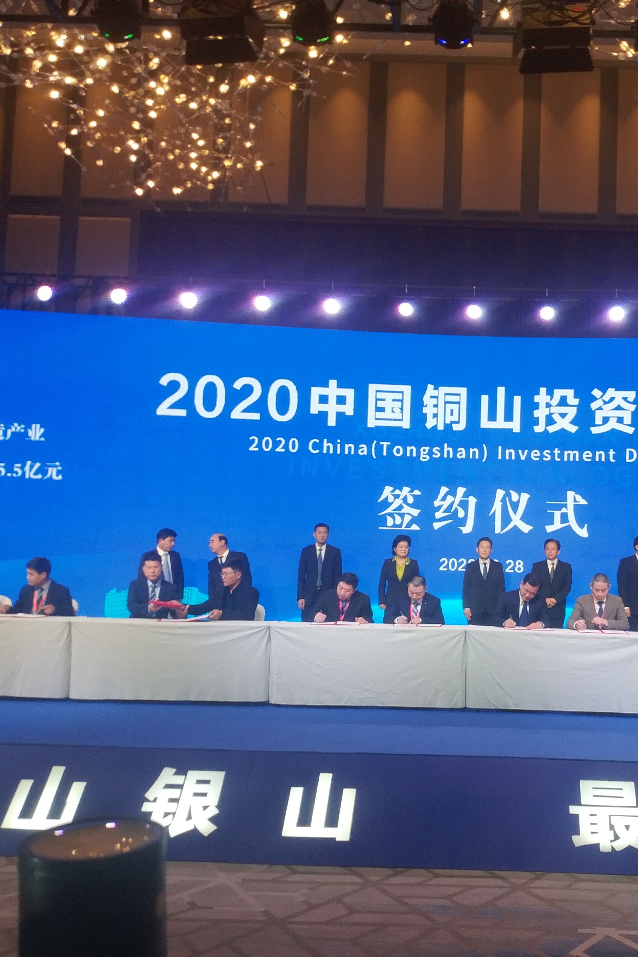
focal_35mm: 45
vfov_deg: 43.6
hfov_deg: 29.3
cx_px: 489
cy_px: 482
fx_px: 1196
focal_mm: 4.5
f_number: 2
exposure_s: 1/100
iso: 178
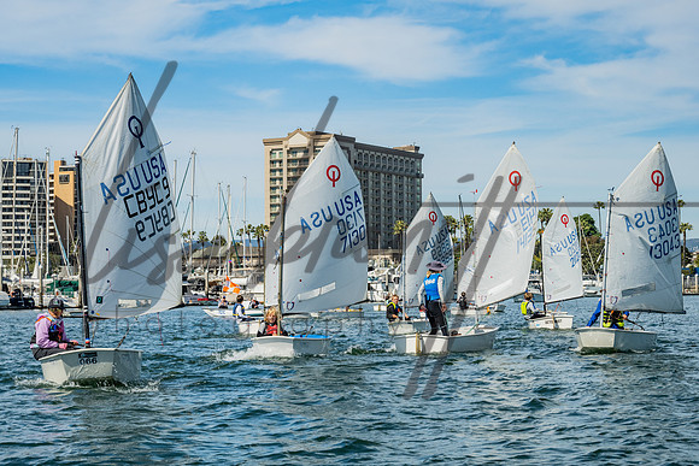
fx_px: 1492
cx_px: 333
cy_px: 238
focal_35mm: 77
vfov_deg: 17.8
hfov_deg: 26.4
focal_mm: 70
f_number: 10
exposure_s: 1/500
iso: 250
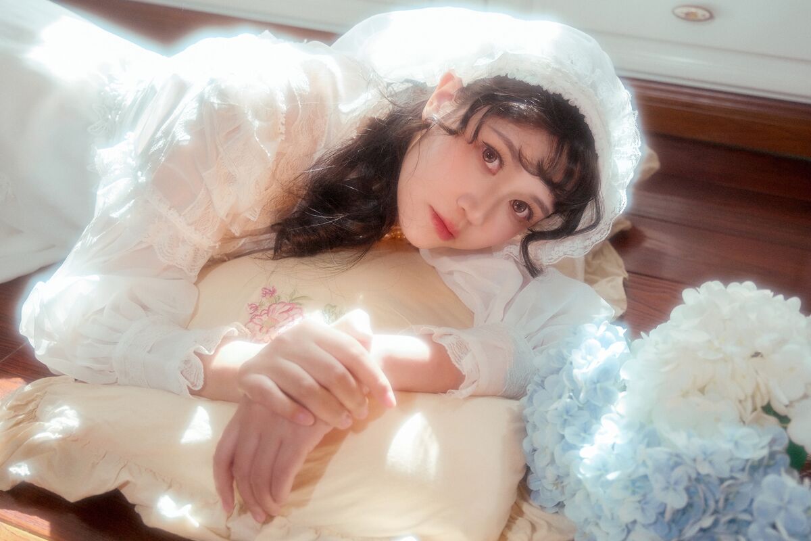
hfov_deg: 48.5
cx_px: 406
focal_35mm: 40
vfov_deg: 33.4
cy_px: 270
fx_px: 901
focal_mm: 26.6
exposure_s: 1/500
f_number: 2.8
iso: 500
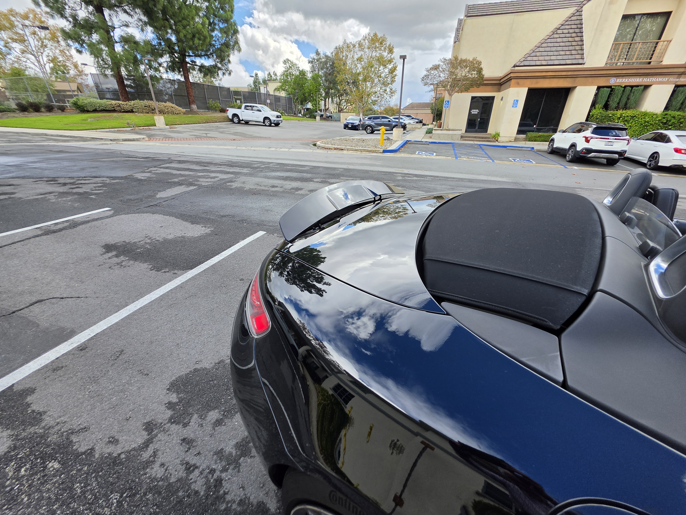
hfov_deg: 106.2
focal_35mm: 13
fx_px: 258
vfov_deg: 89.9
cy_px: 258
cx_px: 343
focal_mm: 2.2
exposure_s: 1/681
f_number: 1.9
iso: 32
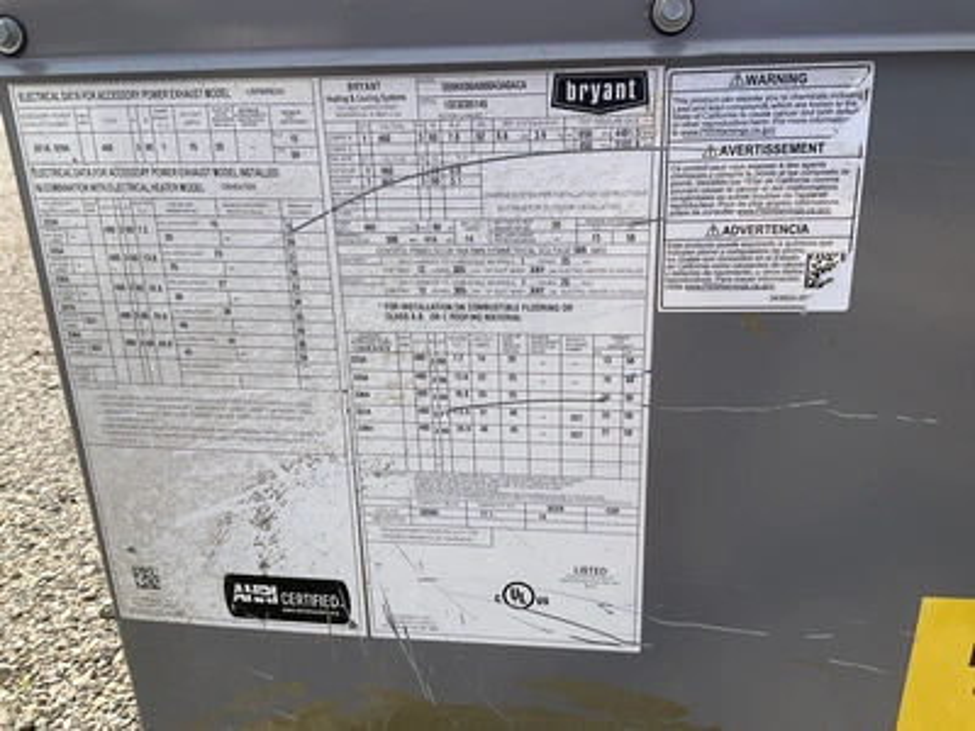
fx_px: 817
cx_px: 488
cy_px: 366
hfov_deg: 61.7
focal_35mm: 29
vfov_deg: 48.2
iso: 25
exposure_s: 1/1168
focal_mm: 3
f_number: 1.8
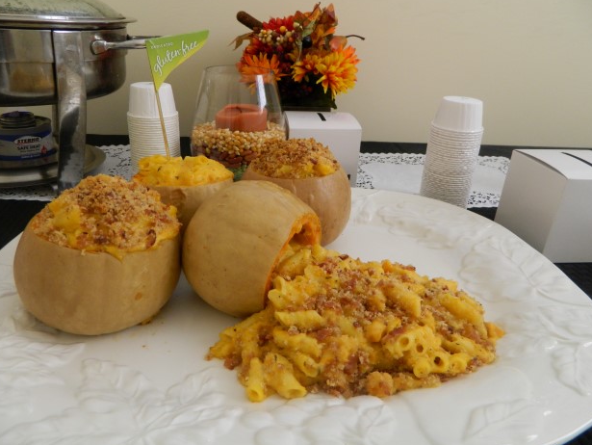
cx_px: 296
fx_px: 445
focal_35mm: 26
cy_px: 219
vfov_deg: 53.1
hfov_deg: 67.3
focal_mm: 4.5
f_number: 3.1
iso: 180
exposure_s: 1/30
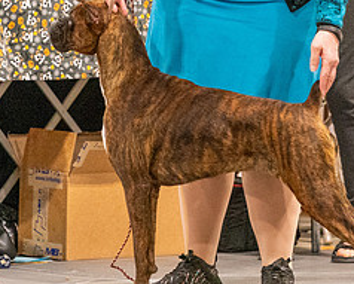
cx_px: 187
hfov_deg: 3.7
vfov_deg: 3.0
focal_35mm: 524
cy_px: 13
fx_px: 5497
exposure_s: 1/250
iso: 6400
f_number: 3.5
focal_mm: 197
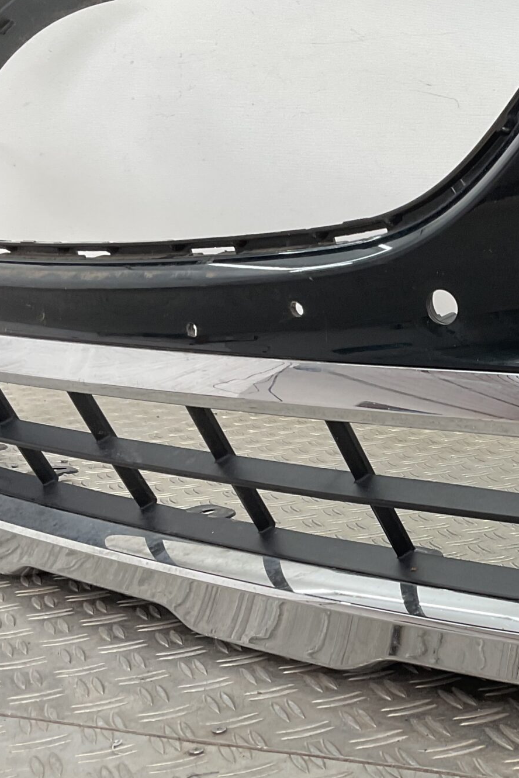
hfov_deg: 22.5
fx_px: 1254
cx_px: 511
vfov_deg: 34.4
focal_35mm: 58
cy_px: 455
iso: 32
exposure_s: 1/100
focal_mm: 3
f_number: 1.8
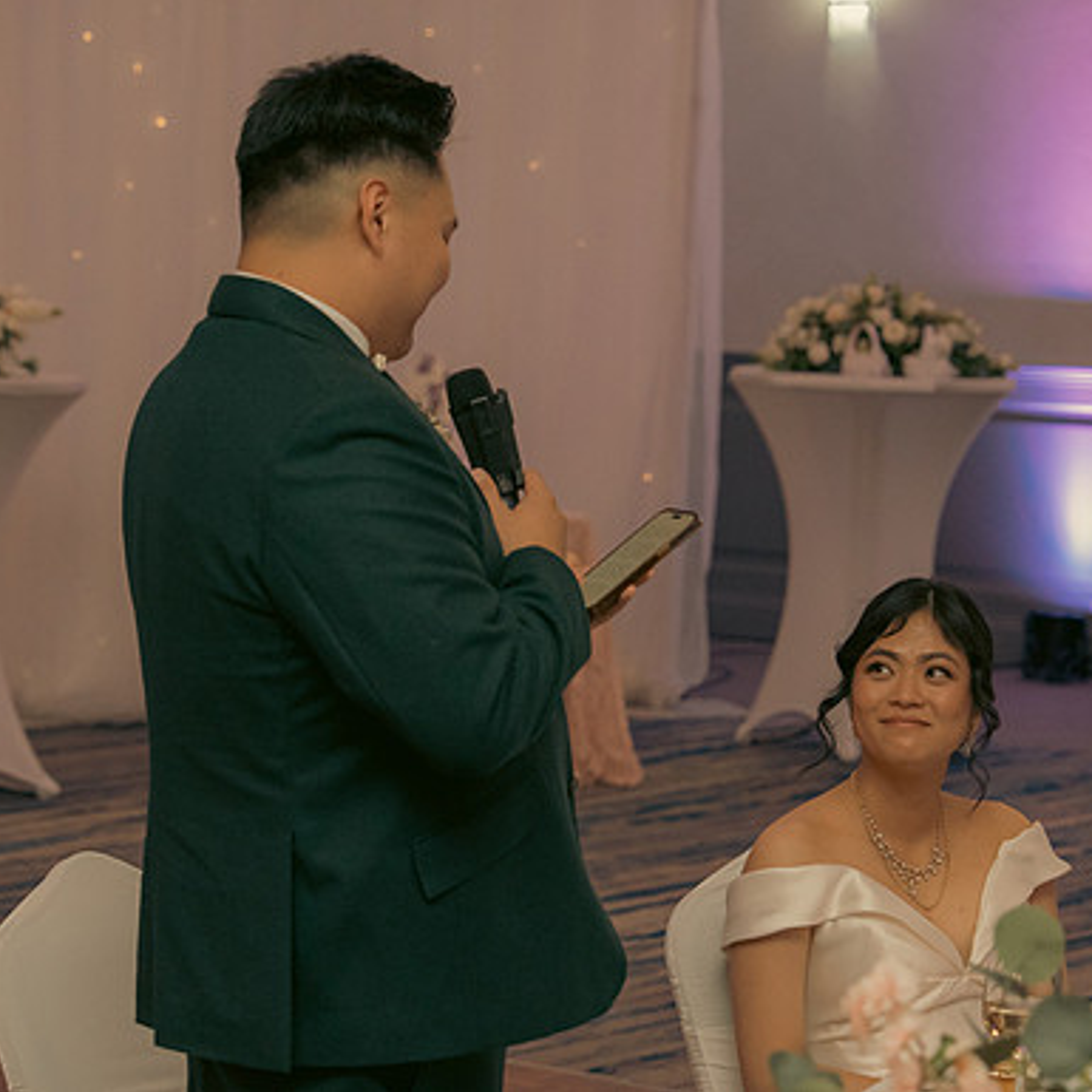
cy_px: 546
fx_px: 4390
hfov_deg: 14.2
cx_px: 573
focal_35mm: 123
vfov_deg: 14.2
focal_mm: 64
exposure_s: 1/160
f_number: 3.5
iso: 2500
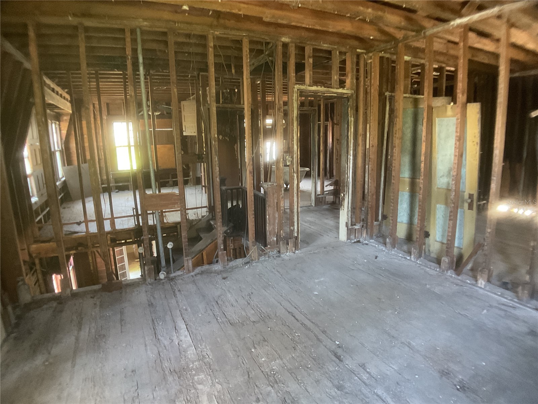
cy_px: 202
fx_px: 451
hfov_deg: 61.7
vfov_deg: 48.2
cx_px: 269
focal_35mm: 29
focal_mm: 3
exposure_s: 1/30
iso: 400
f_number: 1.8
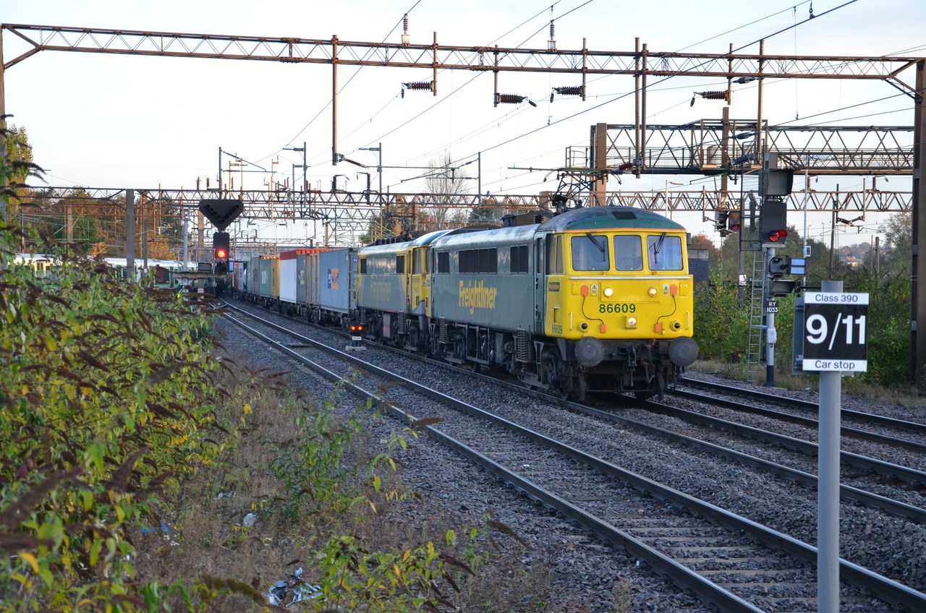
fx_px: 1848
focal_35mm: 72
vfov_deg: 18.8
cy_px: 306
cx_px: 463
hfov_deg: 28.1
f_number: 5.6
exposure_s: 1/125
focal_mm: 48
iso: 400
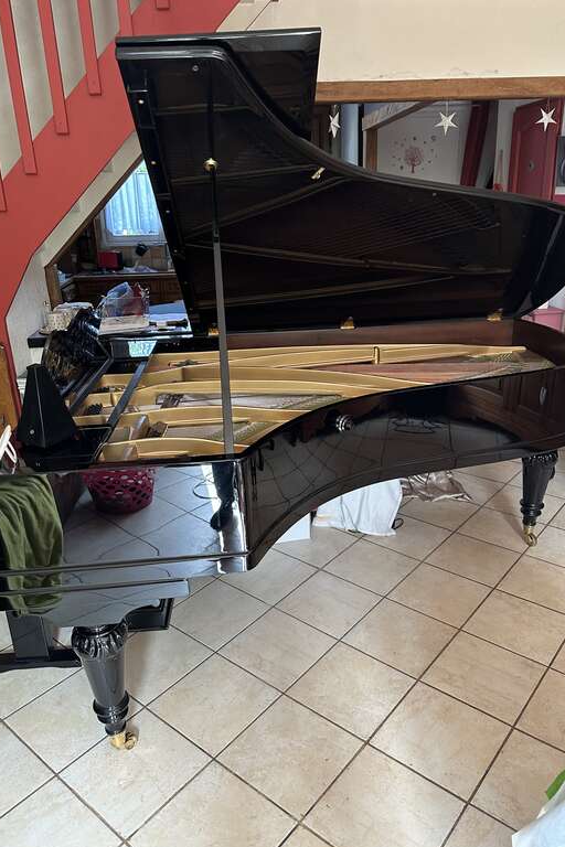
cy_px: 422
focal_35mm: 26
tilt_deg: -18.4
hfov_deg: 49.6
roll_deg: +1.0
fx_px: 612
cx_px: 278
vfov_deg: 69.4
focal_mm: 6.86
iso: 250
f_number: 1.78
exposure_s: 1/101
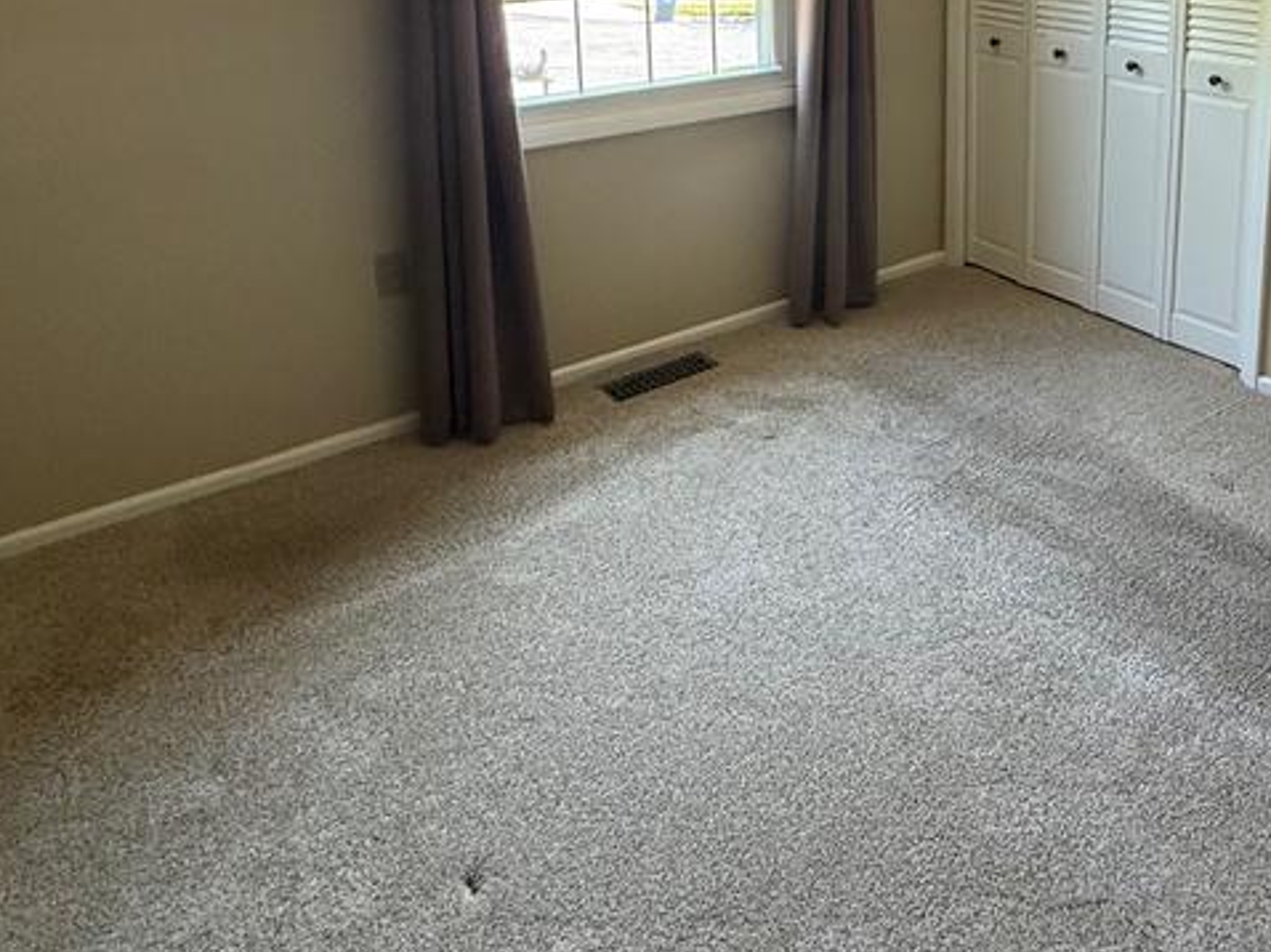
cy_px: 74
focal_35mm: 30
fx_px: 1101
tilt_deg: -11.0
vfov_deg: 42.4
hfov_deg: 57.0
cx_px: 952
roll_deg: -0.7
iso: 320
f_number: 2.2
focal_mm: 2.22
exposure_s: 1/120
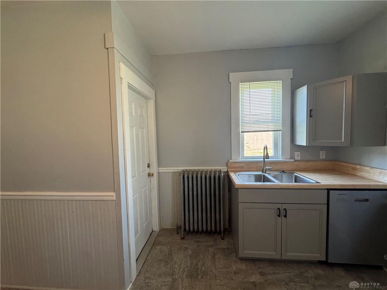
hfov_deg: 102.1
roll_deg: +1.4
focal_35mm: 14
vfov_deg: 85.7
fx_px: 157
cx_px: 194
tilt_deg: -3.3
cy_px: 145
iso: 320
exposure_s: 1/87
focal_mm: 2.22
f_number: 2.2
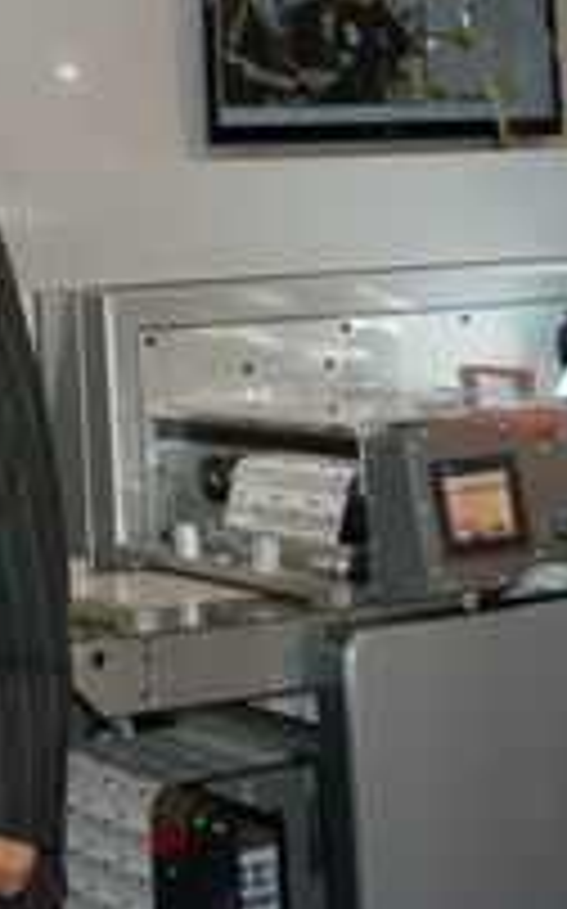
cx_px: -508
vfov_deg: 23.1
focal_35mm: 87
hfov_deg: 13.3
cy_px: 50
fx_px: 2154
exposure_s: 1/160
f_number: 4
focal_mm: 18
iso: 200
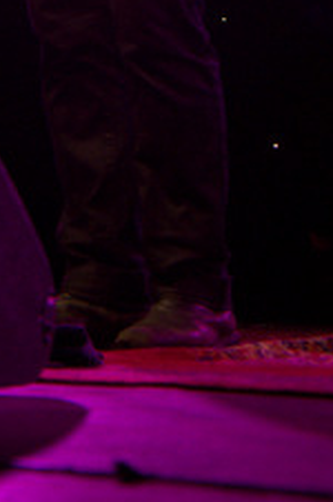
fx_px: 2797
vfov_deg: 9.9
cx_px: 16
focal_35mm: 201
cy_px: -240
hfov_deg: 6.8
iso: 2500
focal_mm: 42
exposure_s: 1/640
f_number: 6.3
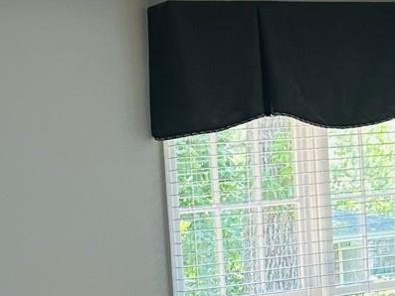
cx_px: -47
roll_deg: +4.9
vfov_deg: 10.4
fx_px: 1530
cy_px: 526
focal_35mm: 134
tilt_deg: -10.4
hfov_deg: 14.4
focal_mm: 5.7
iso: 80
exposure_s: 1/120
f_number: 1.5
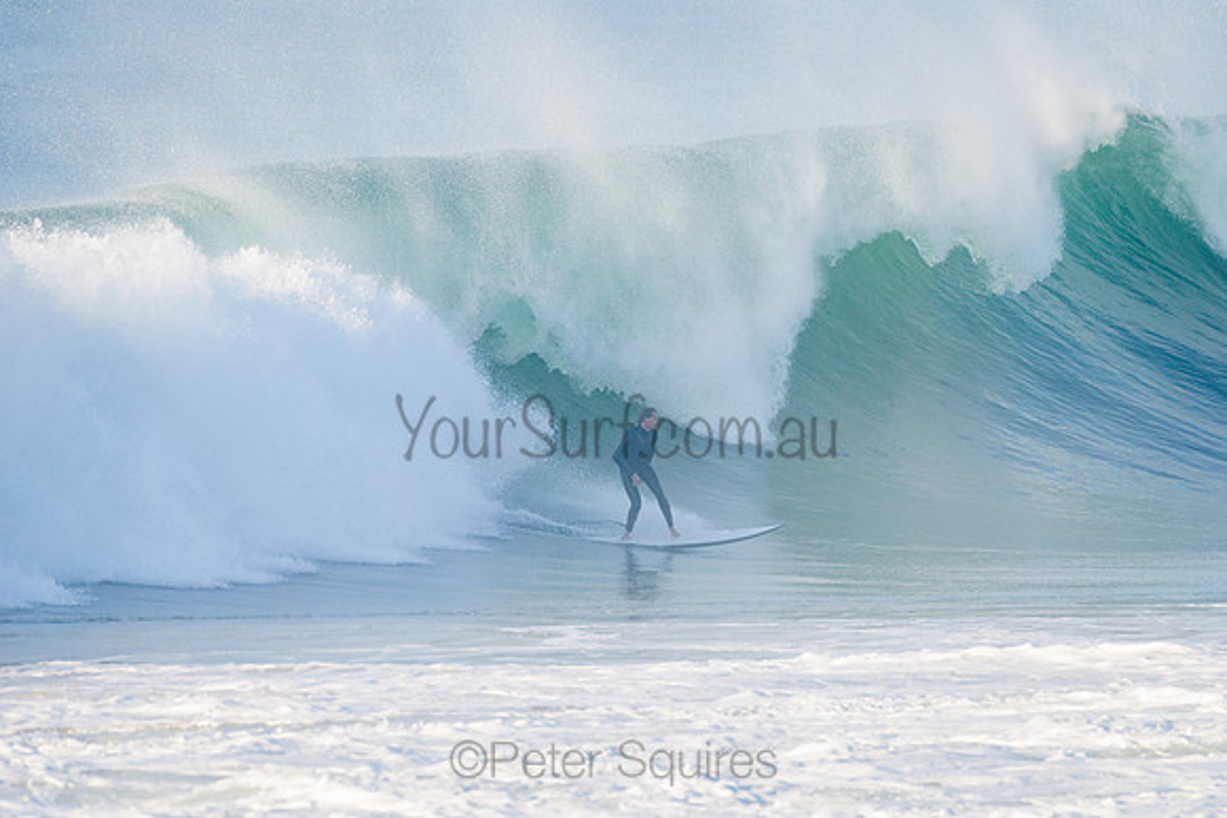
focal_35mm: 500
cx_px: 614
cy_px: 409
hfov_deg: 4.1
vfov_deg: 2.8
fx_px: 17045
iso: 320
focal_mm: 500
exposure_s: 1/1600
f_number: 5.6
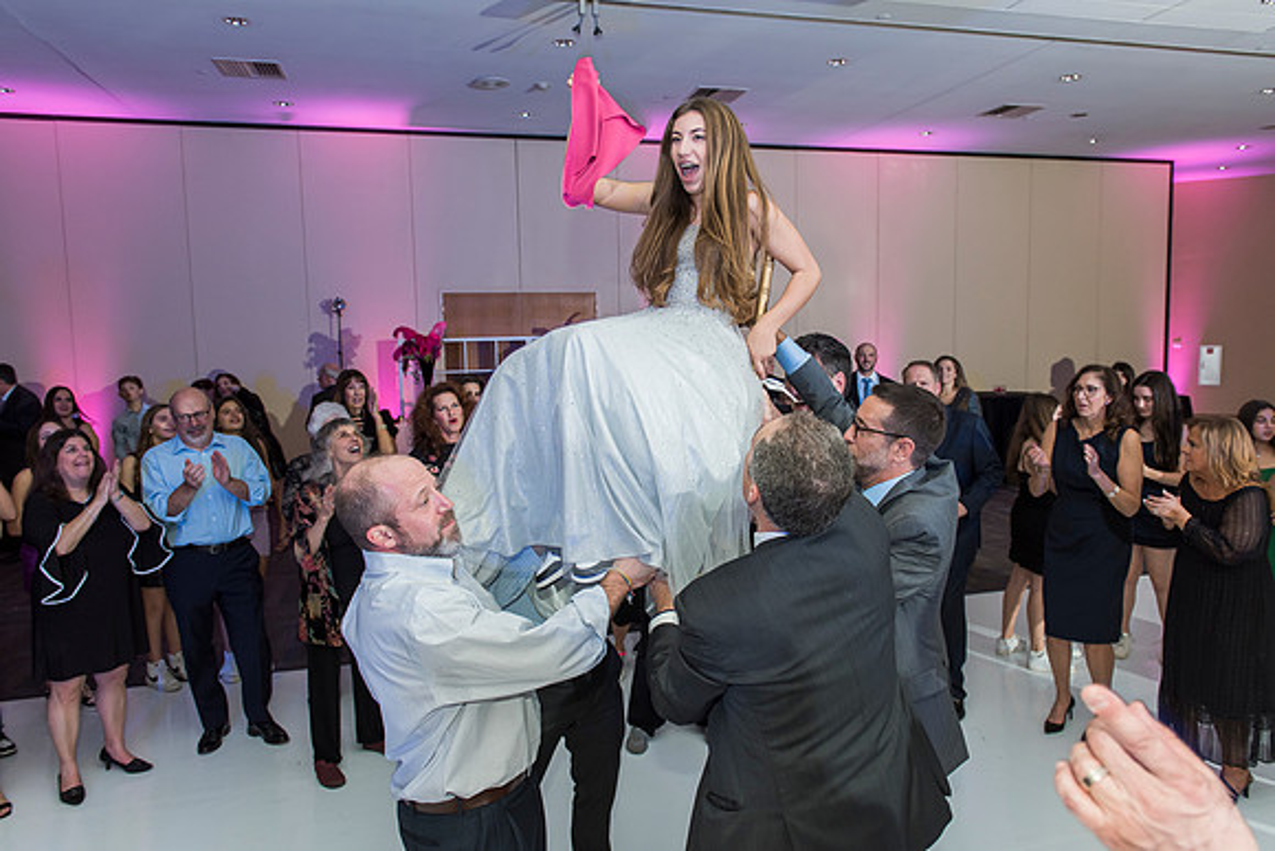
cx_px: 656
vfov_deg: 51.9
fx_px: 875
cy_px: 413
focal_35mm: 25
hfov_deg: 72.2
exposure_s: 1/100
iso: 1000
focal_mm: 24
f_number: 4.5
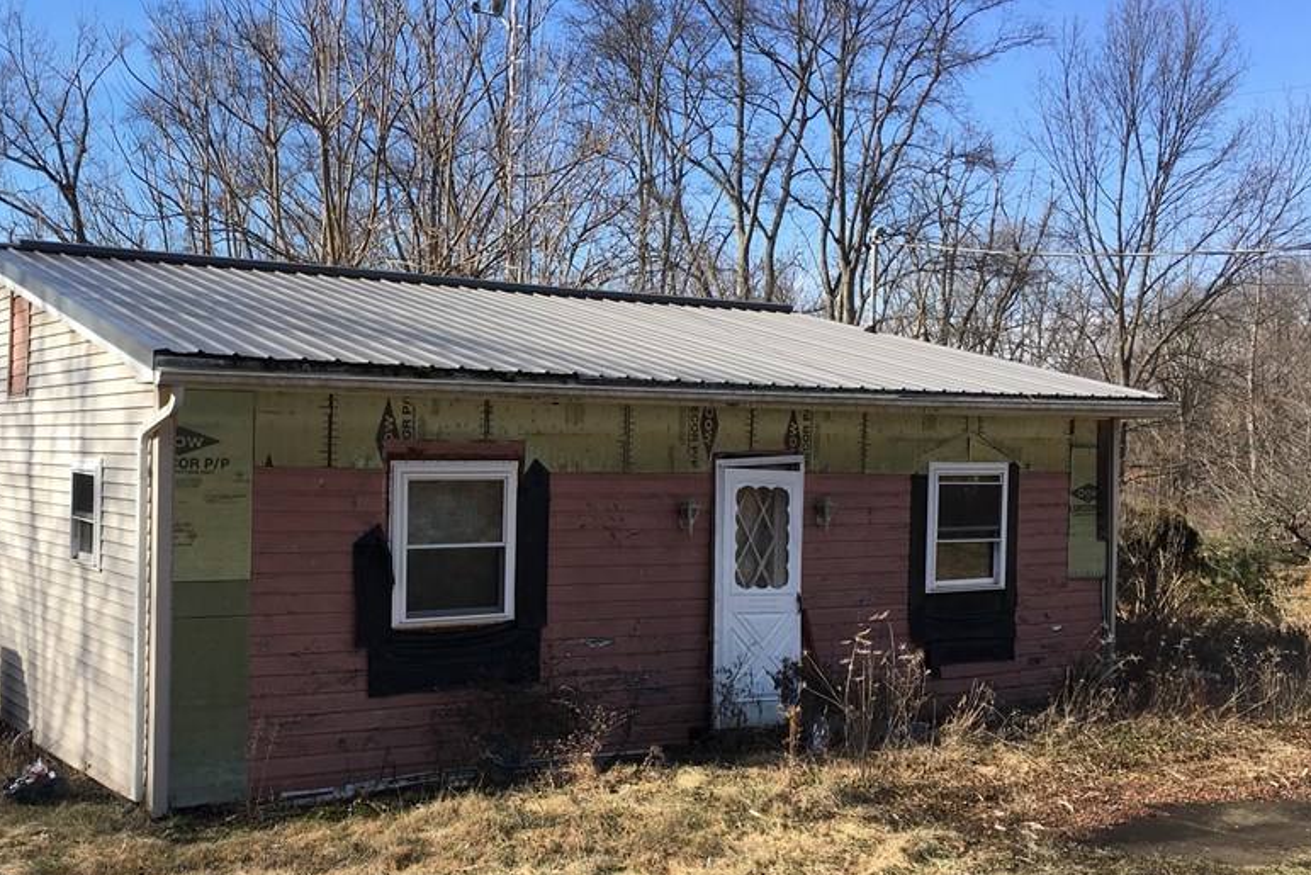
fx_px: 1457
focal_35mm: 40
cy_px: 515
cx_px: 477
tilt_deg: -2.0
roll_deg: -1.5
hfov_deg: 47.9
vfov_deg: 33.3
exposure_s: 1/718
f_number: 2.2
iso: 25
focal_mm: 4.15
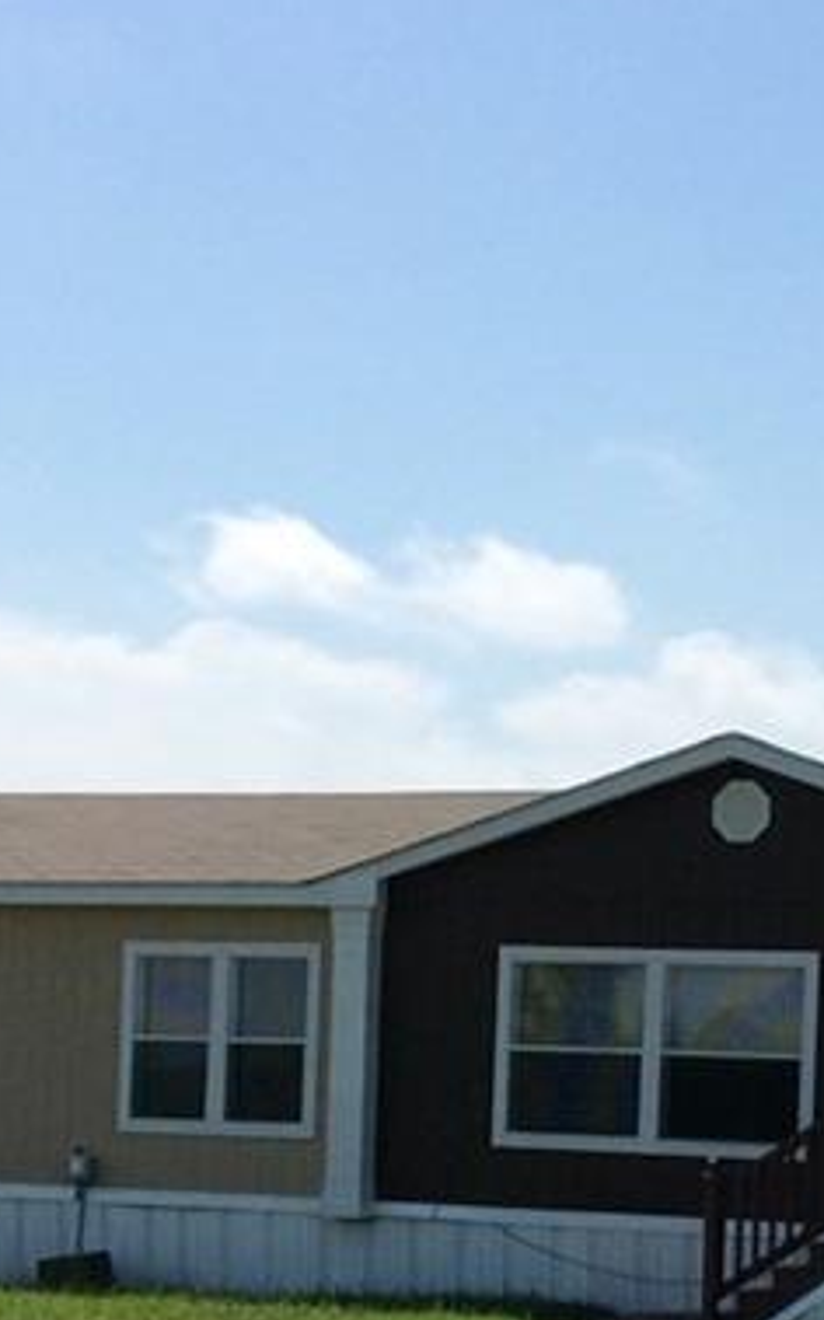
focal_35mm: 92
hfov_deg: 14.0
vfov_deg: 22.0
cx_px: 782
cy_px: 1191
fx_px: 3308
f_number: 2.4
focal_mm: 3.3
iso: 32
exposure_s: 1/2488
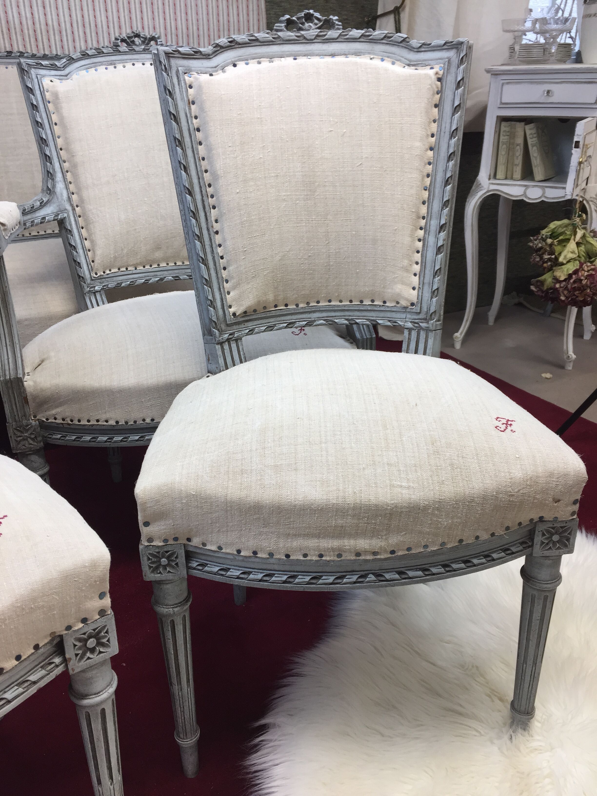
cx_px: 298
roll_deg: +1.9
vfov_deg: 61.7
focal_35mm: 29
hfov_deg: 48.2
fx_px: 667
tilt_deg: -22.0
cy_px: 398
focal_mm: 4.15
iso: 40
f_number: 2.2
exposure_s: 1/50
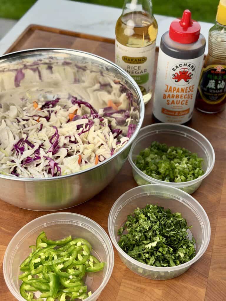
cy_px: 150
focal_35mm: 48
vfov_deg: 39.7
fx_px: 418
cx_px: 113
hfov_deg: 30.3
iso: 64
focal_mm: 6.76
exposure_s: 1/258
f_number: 1.78
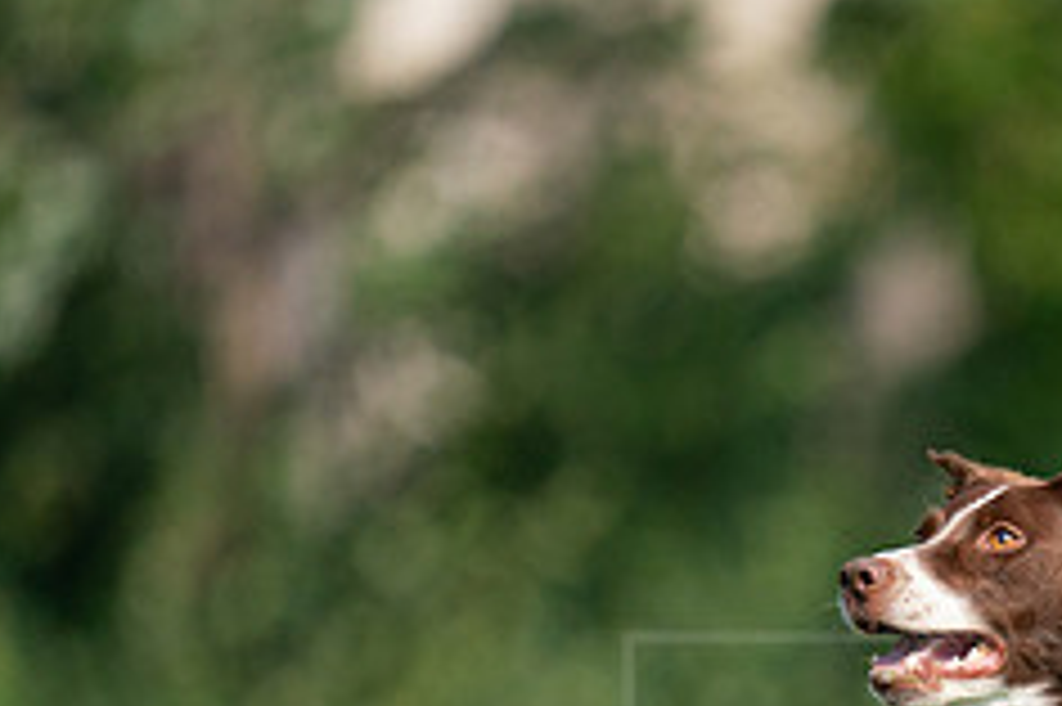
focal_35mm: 1477
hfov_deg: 1.4
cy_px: 857
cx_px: 1053
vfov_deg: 0.9
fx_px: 43540
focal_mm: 600
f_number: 6.3
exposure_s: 1/4000
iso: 1600
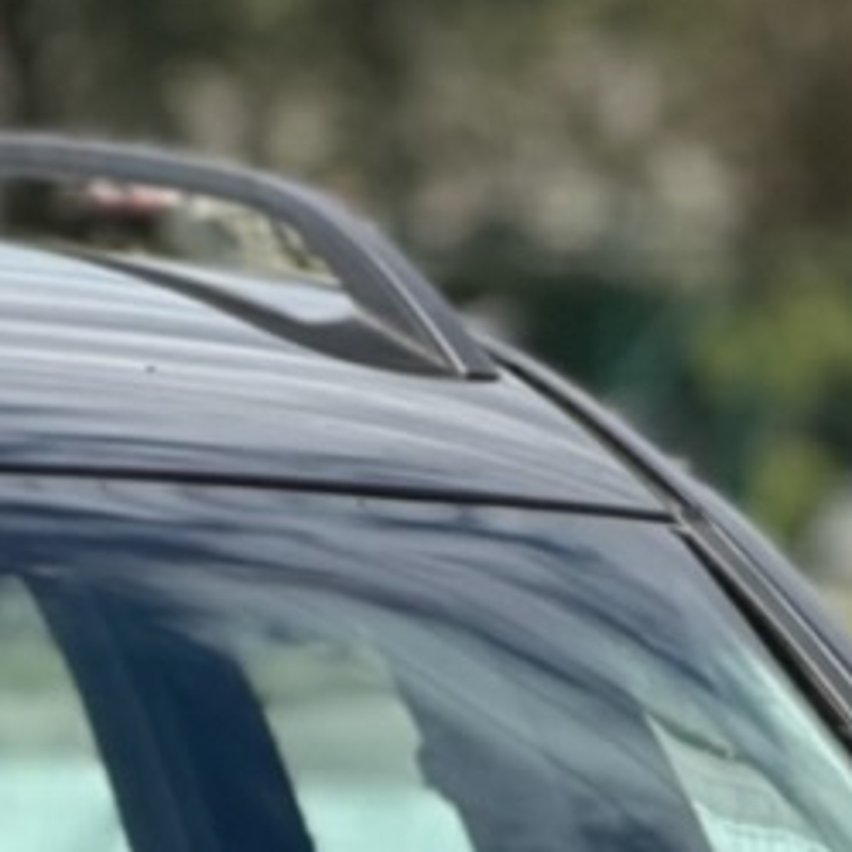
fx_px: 20244
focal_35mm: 727
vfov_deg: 2.4
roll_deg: -0.1
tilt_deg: -5.5
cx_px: -359
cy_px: 2111
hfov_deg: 2.4
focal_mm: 16.89
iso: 50
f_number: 2.8
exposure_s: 1/596
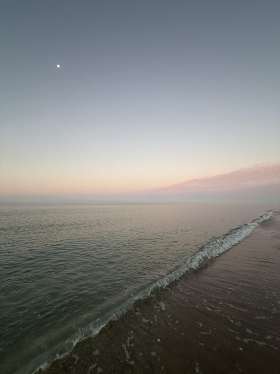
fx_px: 151
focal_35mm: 14
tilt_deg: +7.2
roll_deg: +0.8
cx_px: 140
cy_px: 187
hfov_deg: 85.7
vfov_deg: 102.1
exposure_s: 1/121
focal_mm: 2.22
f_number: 2.2
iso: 100
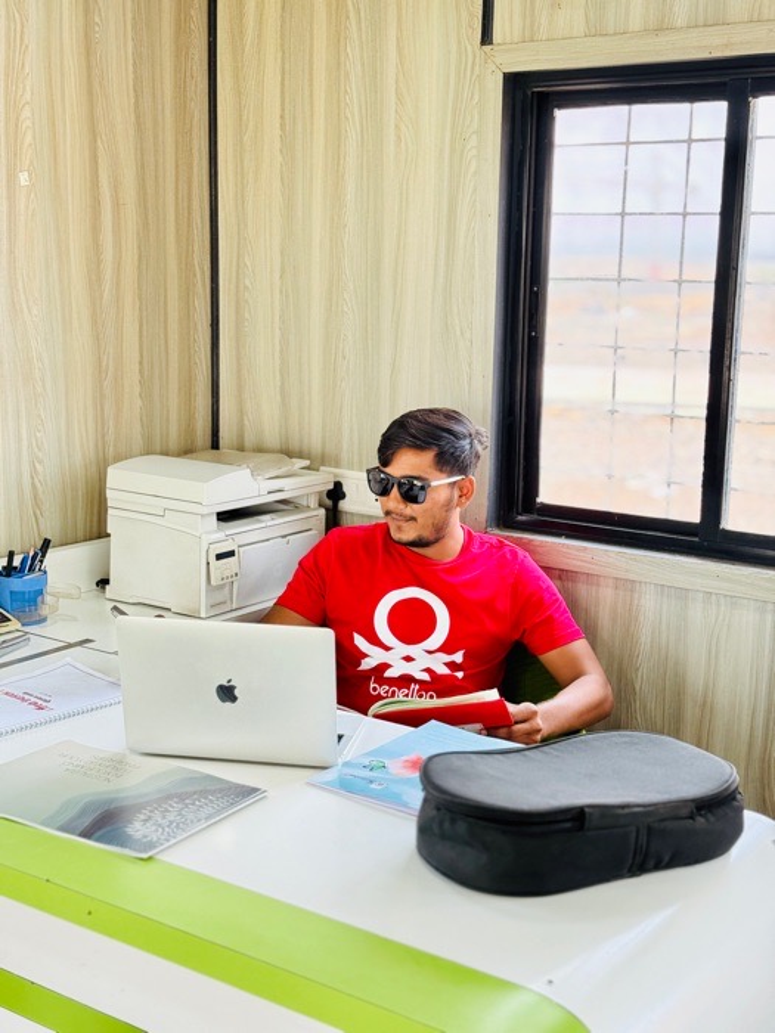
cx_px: 388
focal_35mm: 48
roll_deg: -0.2
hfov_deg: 30.3
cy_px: 516
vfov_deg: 39.7
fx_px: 1433
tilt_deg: -10.7
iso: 100
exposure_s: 1/254
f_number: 1.78
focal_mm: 6.76
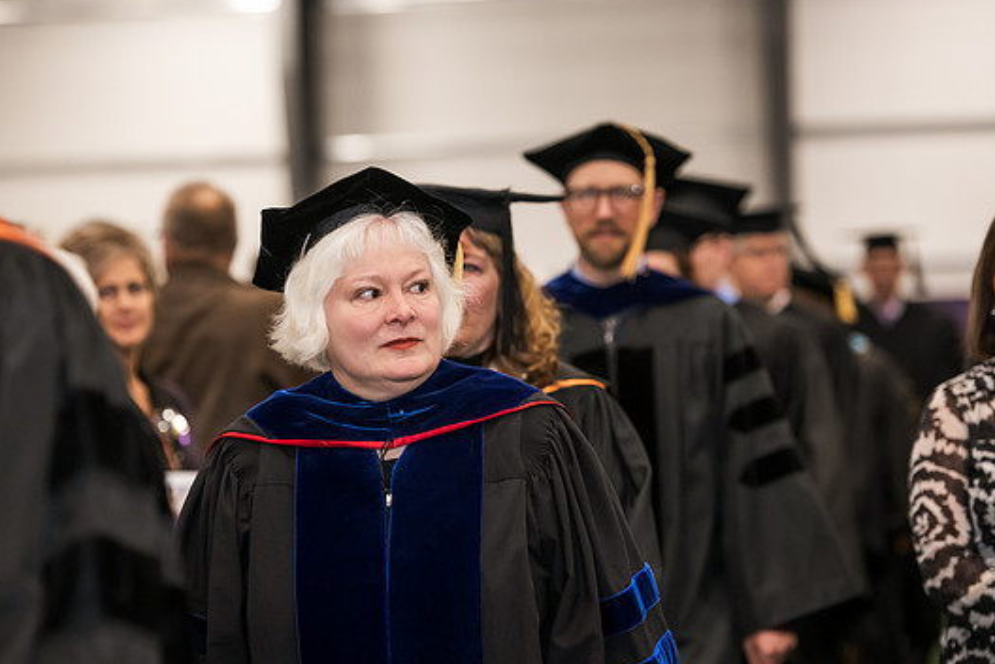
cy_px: 354
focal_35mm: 134
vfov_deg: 10.2
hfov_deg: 15.3
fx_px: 3703
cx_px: 458
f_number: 3.2
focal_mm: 122
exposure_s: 1/200
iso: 2000
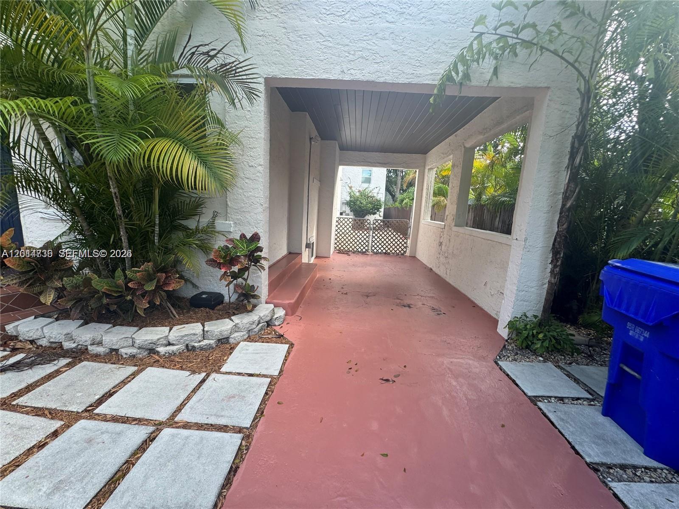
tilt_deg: -11.1
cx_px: 340
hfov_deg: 102.1
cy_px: 254
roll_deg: -1.2
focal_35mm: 14
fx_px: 275
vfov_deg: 85.7
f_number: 2.2
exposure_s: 1/148
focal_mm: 2.22
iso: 40
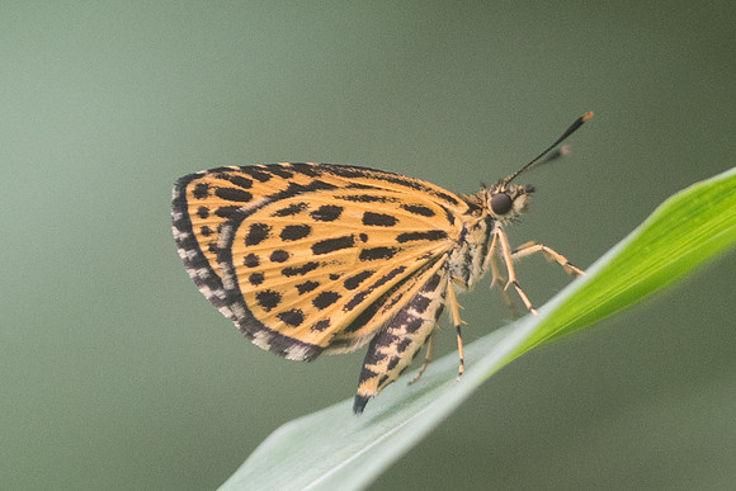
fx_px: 16780
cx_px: 368
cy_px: 332
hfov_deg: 2.5
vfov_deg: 1.7
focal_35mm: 821
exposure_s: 1/1000
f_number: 3.3
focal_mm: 150
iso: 800
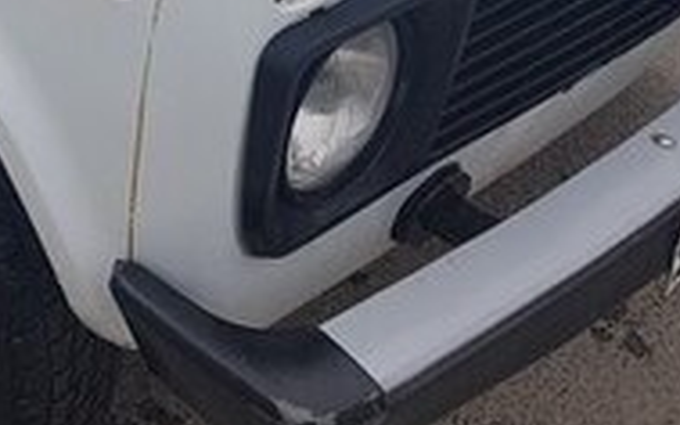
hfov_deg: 21.1
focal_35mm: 96
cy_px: -380
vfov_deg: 12.3
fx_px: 1779
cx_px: 47
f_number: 1.7
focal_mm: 4.2
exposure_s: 1/2200
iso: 40
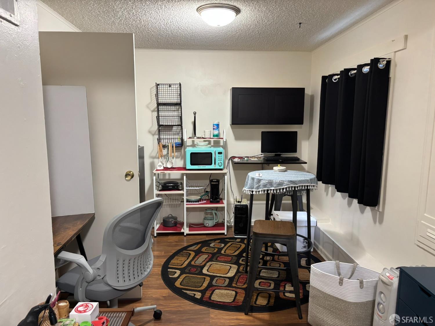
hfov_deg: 67.3
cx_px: 218
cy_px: 163
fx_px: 327
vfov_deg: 53.1
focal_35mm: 26
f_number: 1.6
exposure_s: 1/60
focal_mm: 5.96
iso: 250
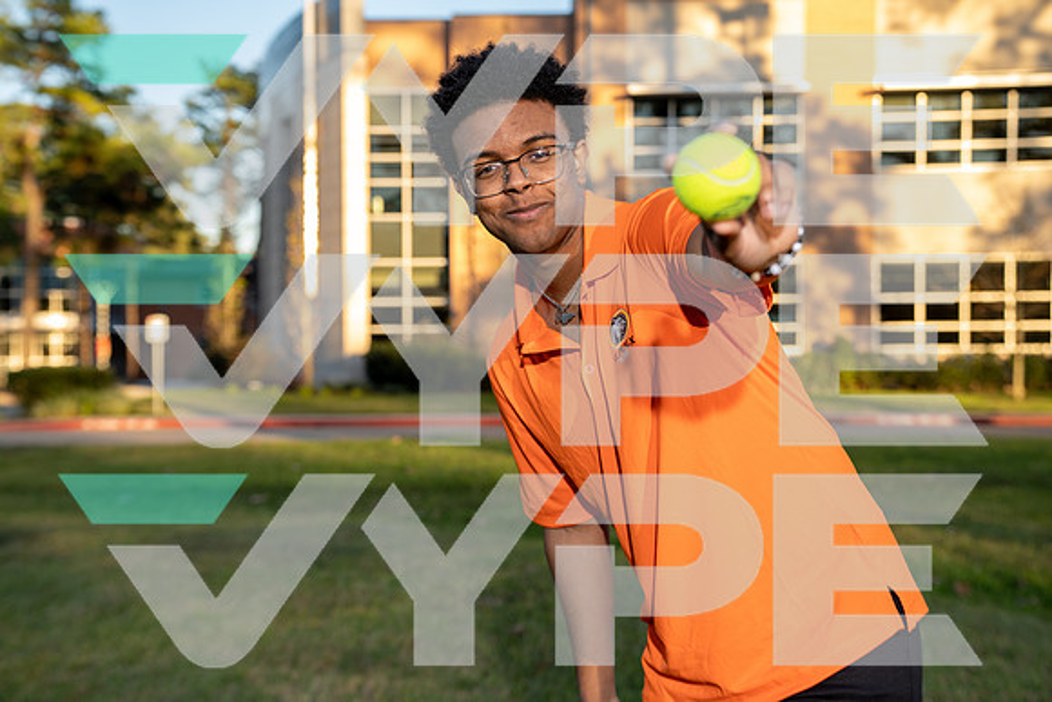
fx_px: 1403
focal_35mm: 48
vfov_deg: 28.1
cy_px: 351
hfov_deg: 41.1
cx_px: 526
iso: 200
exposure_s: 1/250
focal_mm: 48
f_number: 3.5
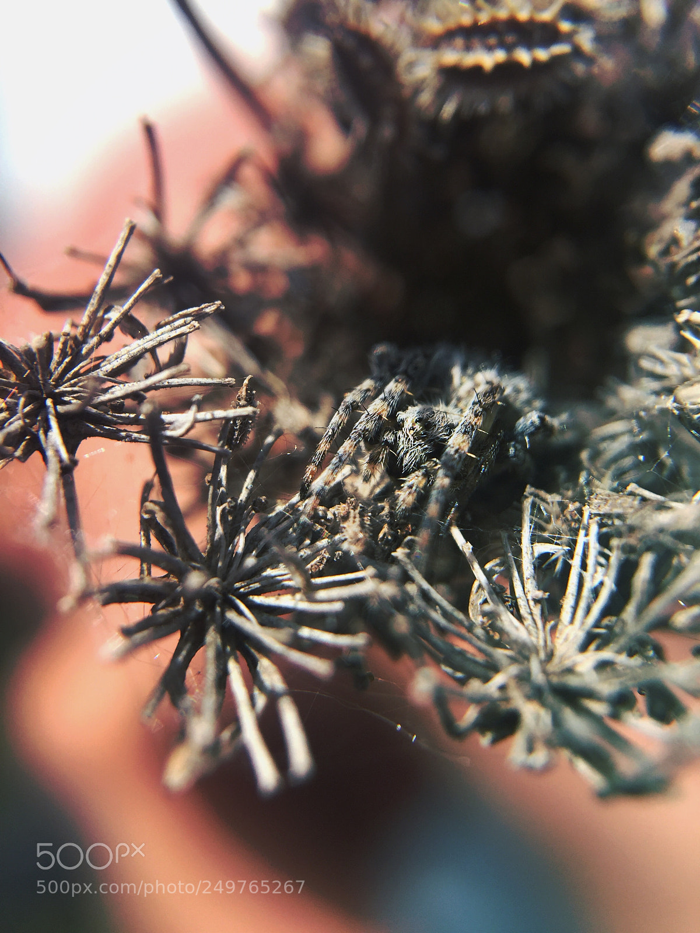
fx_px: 782
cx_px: 350
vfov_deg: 61.7
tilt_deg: -57.9
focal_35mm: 29
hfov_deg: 48.2
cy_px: 466
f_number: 2.2
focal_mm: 4.15
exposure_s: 1/1883
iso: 32
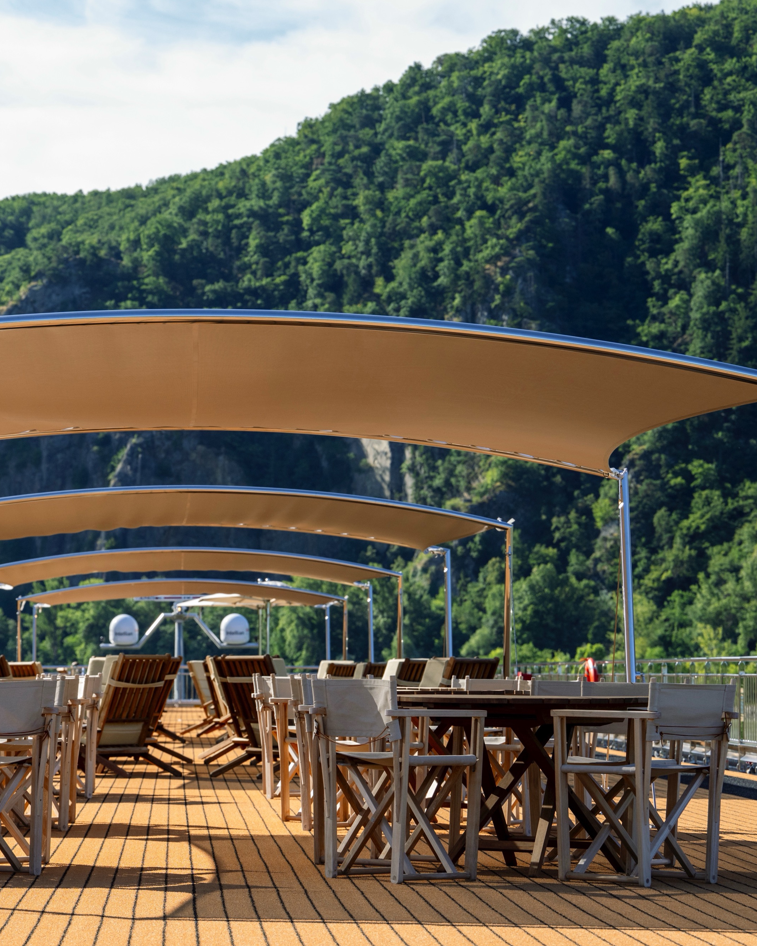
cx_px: 146
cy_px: 472
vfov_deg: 17.0
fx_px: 3165
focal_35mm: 113
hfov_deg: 13.6
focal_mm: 80
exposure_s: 1/800
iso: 400
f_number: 5.6
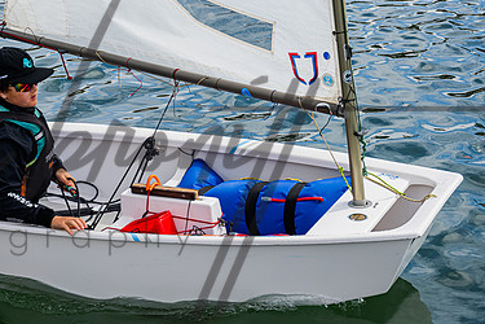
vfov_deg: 13.4
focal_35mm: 102
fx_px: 1374
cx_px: 135
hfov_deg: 19.9
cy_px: 139
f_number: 6.3
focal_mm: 66
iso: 100
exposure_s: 1/640
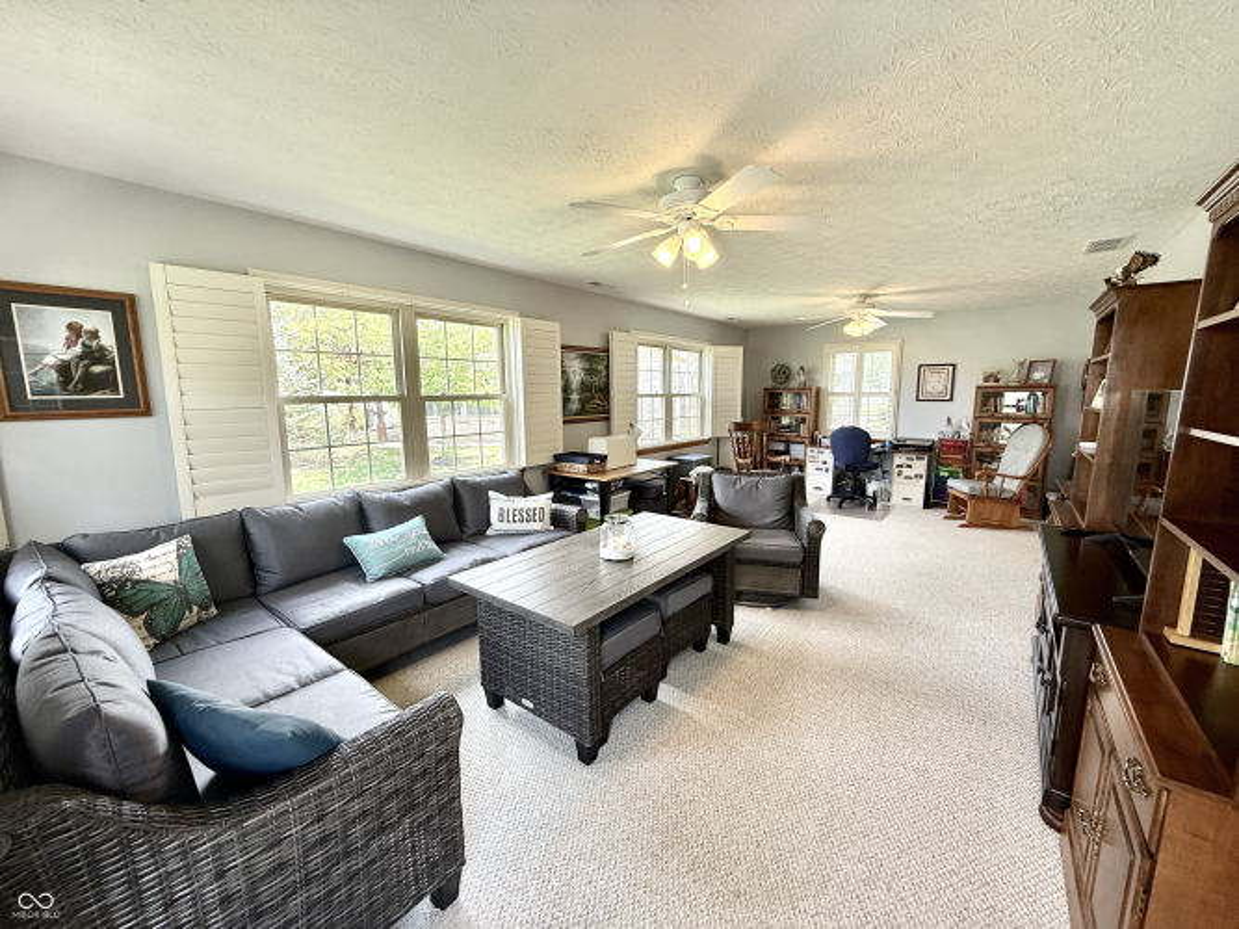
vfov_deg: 85.7
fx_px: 501
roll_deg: +0.4
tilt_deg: -8.5
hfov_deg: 102.1
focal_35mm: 14
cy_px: 464
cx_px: 620
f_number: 2.2
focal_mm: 2.22
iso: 64
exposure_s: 1/99
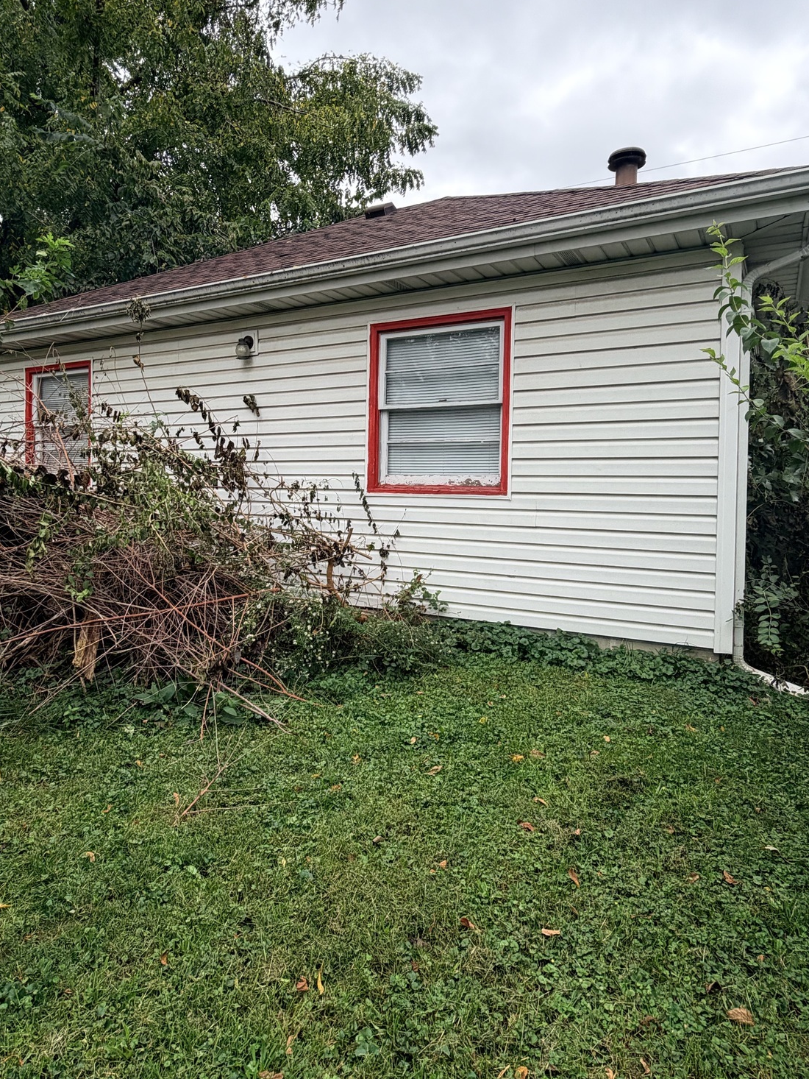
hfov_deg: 61.0
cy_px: 501
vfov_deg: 76.3
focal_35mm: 22
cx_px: 369
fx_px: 685
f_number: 2.2
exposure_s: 1/502
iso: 50
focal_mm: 2.22
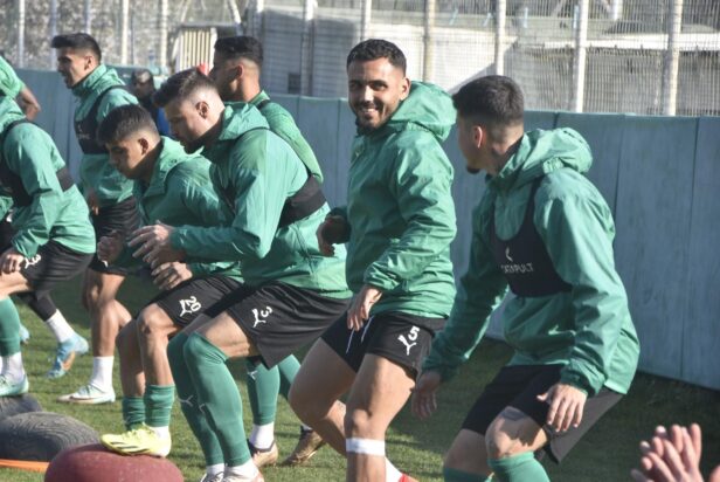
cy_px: 241
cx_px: 360
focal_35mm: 195
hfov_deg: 10.5
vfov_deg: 7.1
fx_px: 3904
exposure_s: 1/500
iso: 360
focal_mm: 130
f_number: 8
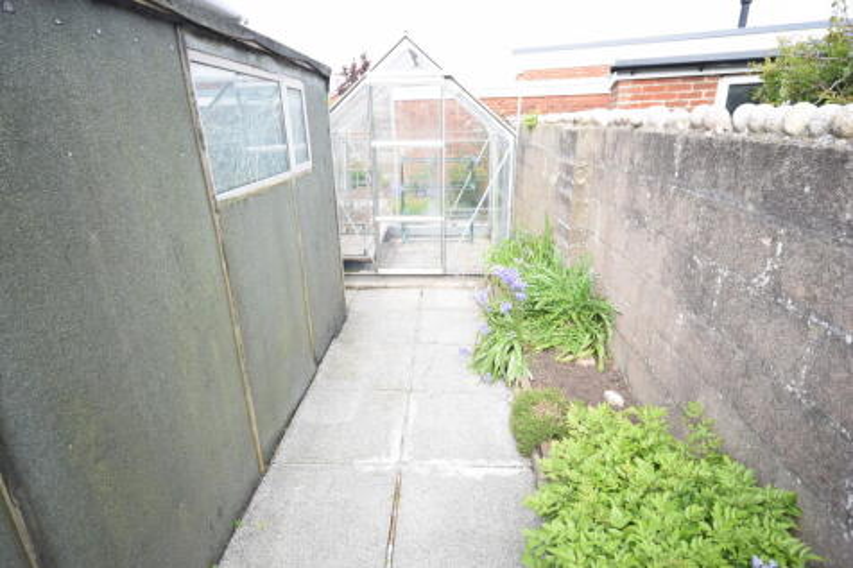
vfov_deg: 63.2
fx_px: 462
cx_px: 426
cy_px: 284
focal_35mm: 20
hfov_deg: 85.4
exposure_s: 1/250
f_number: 8
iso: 400
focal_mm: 13
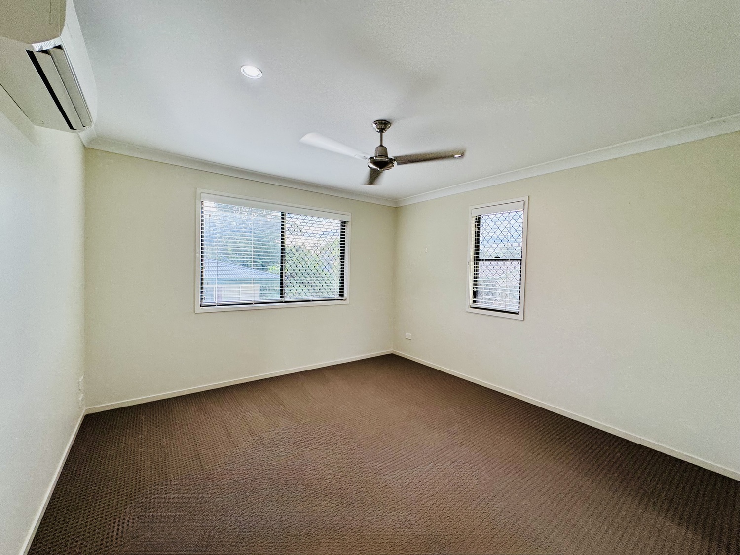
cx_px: 370
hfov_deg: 102.1
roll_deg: -1.2
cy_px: 278
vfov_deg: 85.7
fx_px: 299
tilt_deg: -0.9
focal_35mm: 14
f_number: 2.2
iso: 100
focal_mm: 2.22
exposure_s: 1/100
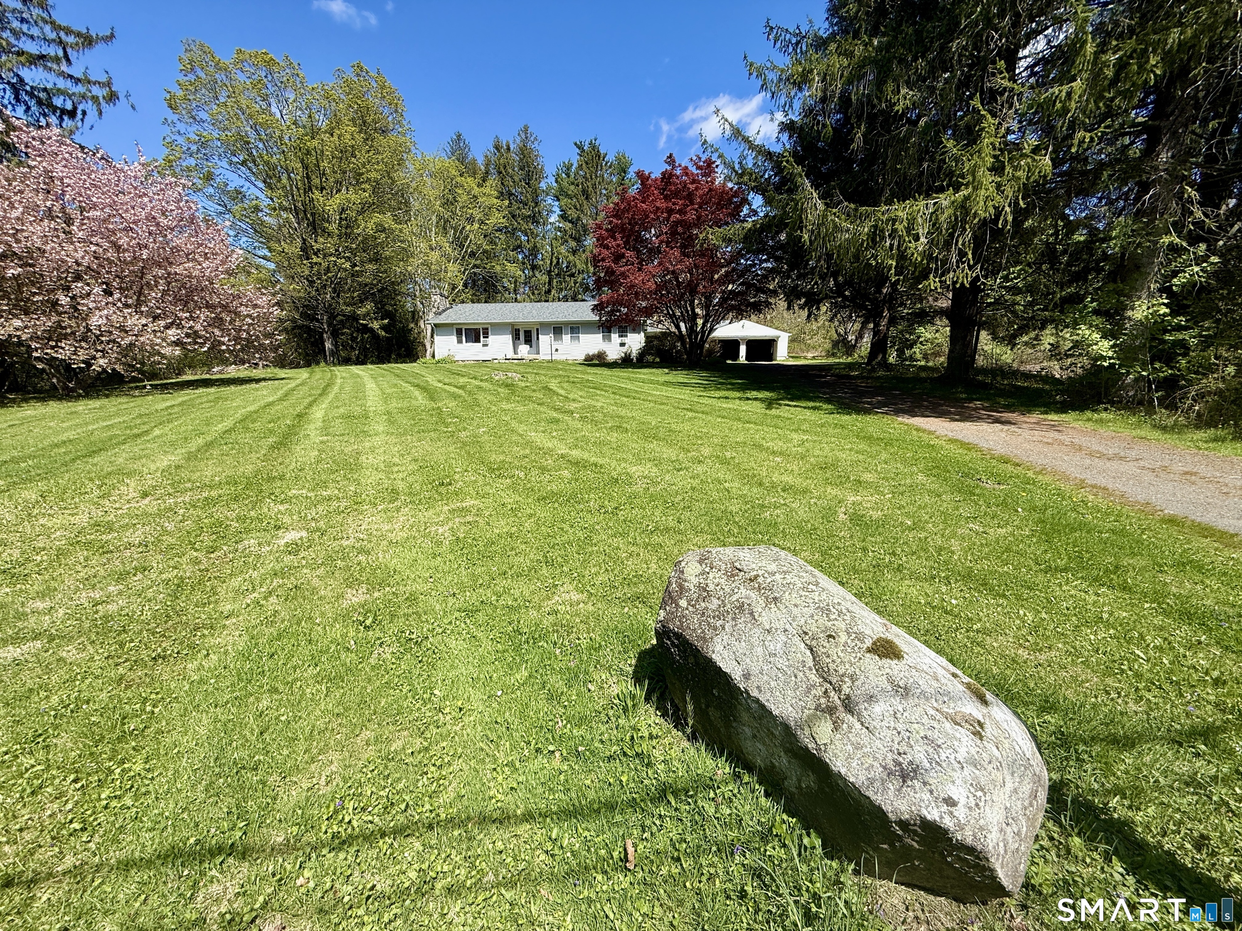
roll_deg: -0.9
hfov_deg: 102.1
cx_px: 621
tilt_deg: -9.6
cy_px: 466
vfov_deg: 85.7
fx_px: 502
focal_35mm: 14
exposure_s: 1/1656
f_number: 2.2
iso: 50
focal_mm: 2.22
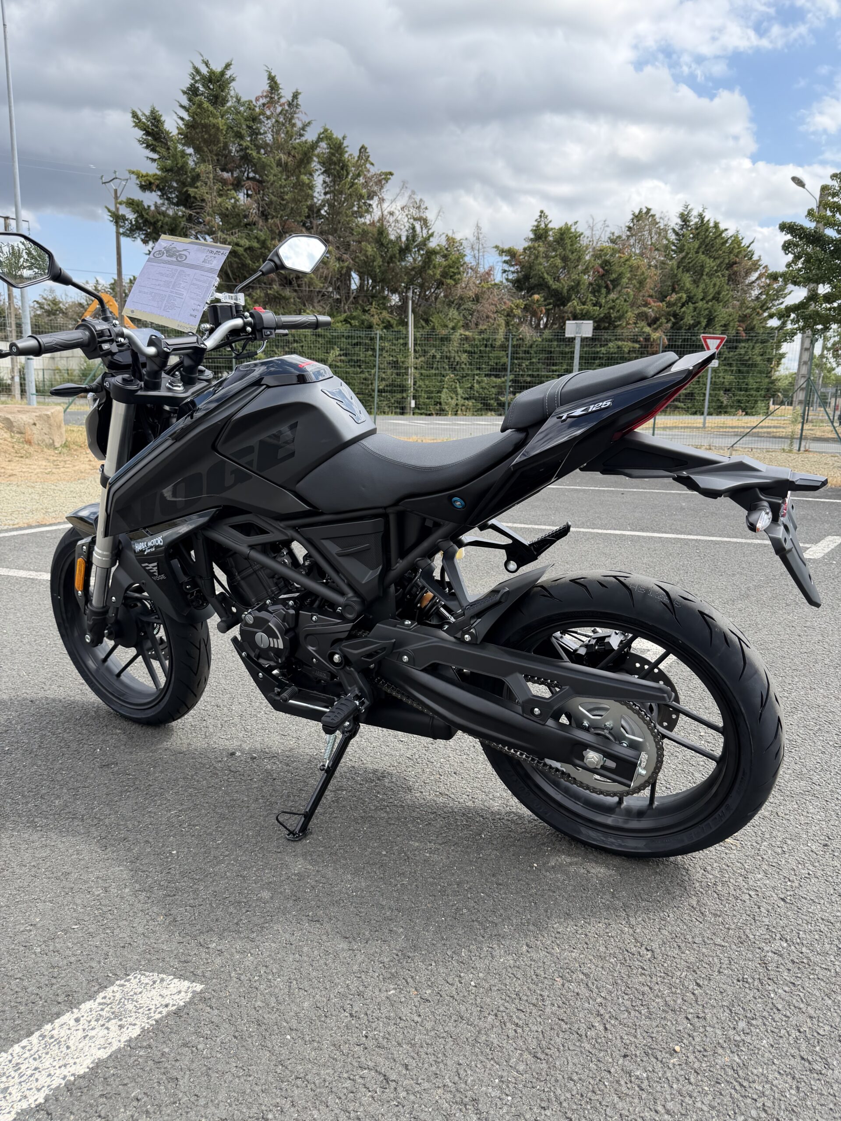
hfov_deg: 56.8
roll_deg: -1.6
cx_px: 420
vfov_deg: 71.6
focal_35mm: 24
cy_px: 560
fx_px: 777
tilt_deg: -11.4
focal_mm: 6.76
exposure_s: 1/2232
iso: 100
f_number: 1.78
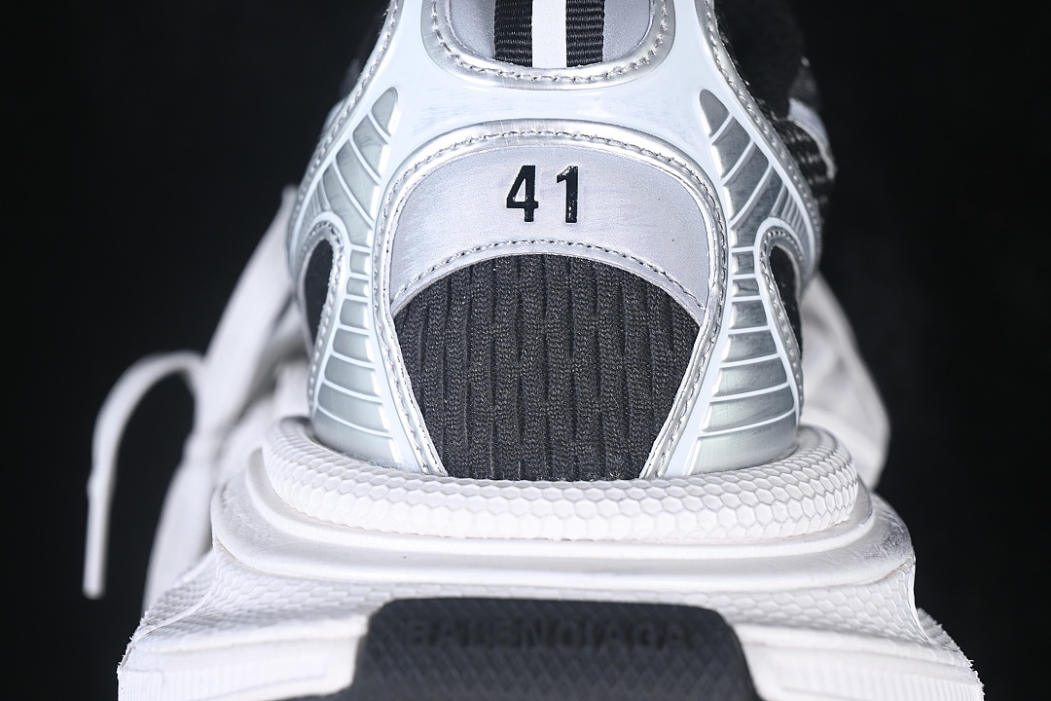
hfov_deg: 27.0
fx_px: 2189
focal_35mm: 75
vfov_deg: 18.2
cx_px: 526
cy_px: 350
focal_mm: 50
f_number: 6.3
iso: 160
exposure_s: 1/60
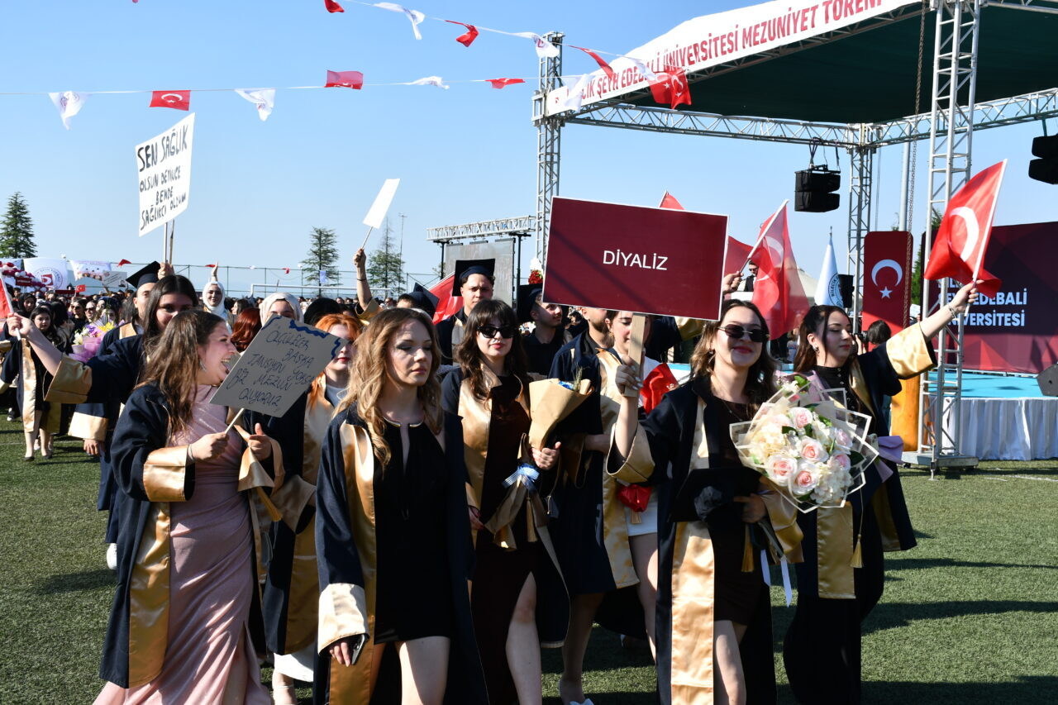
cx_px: 529
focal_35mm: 45
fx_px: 1322
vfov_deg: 29.9
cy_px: 352
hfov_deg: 43.6
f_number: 8
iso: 100
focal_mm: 30
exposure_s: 1/250
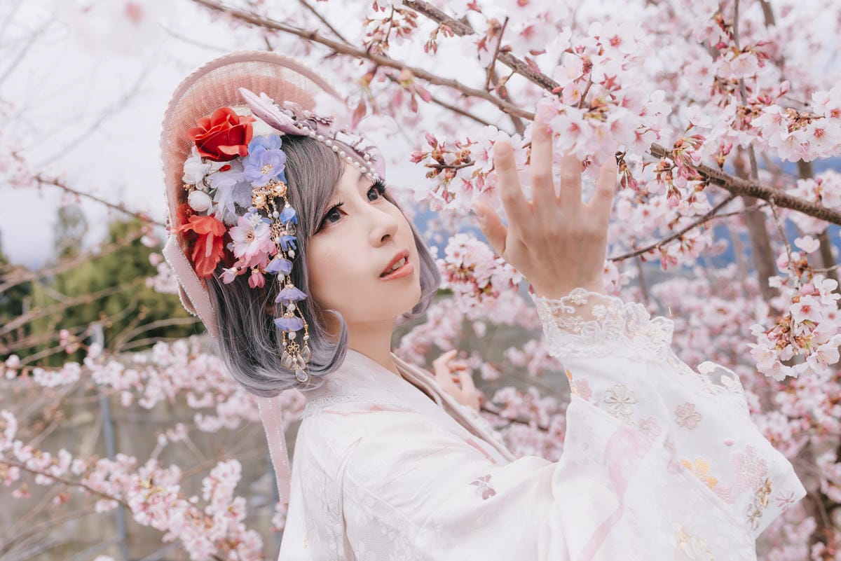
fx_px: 818
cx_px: 420
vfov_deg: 37.9
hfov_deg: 54.4
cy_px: 280
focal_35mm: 35
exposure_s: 1/800
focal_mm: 35
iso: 100
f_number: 4
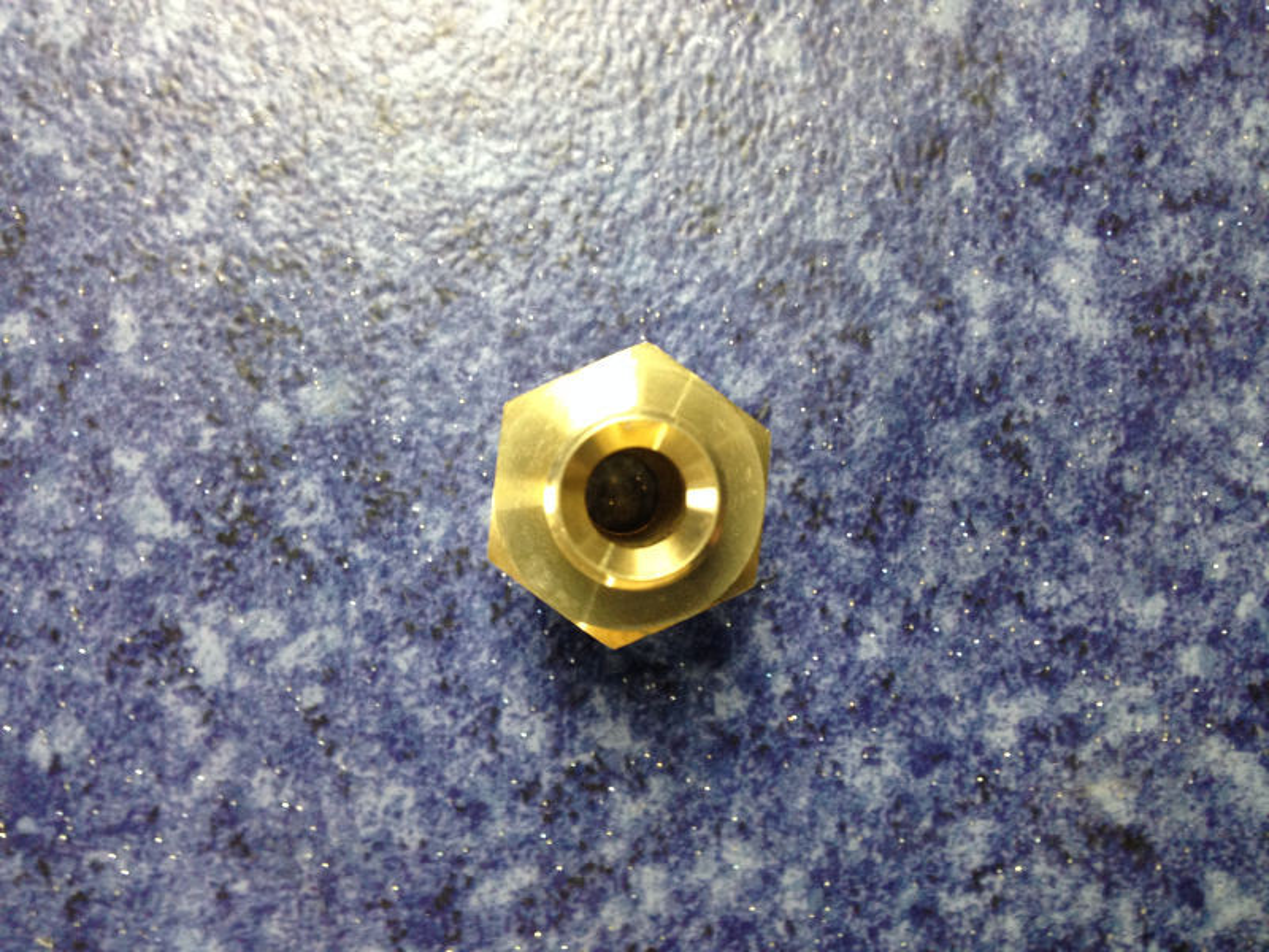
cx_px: 634
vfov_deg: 42.9
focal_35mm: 33
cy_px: 476
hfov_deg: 55.4
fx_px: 1210
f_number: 2.4
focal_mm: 4.12
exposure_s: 1/20
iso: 160
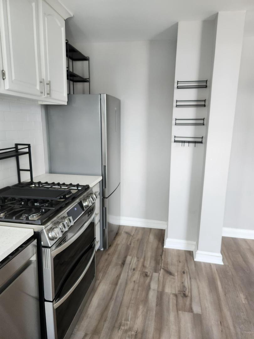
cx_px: 127
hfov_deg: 58.9
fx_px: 225
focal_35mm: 23
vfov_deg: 73.9
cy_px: 170
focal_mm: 5.4
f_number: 1.8
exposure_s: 1/180
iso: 200
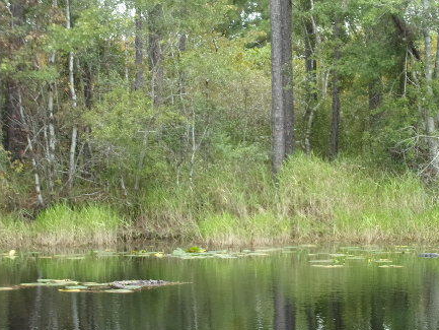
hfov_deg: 14.8
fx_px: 1687
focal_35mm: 133
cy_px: 211
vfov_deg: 11.1
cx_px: 288
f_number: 5
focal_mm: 16.2
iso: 80
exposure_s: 1/50
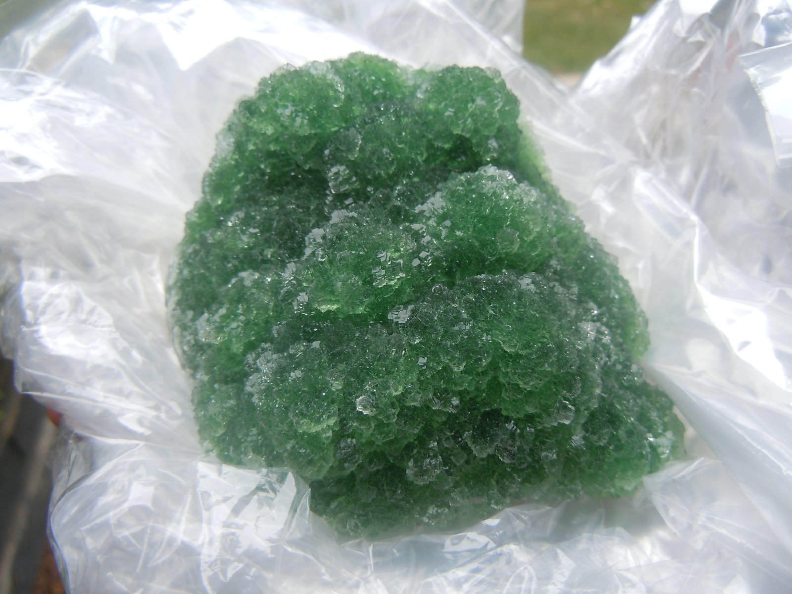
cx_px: 396
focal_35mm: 30
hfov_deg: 60.0
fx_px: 686
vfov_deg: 46.8
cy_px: 297
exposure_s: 1/100
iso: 100
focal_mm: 5.4
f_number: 3.5
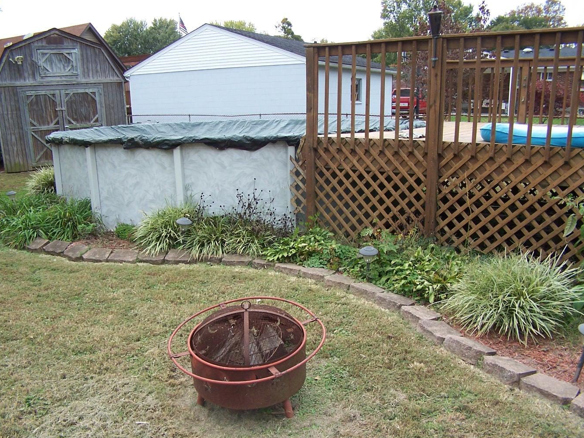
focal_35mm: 44
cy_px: 245
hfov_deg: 42.9
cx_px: 286
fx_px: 742
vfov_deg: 32.8
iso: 80
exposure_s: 1/250
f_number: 2.8
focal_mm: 6.3
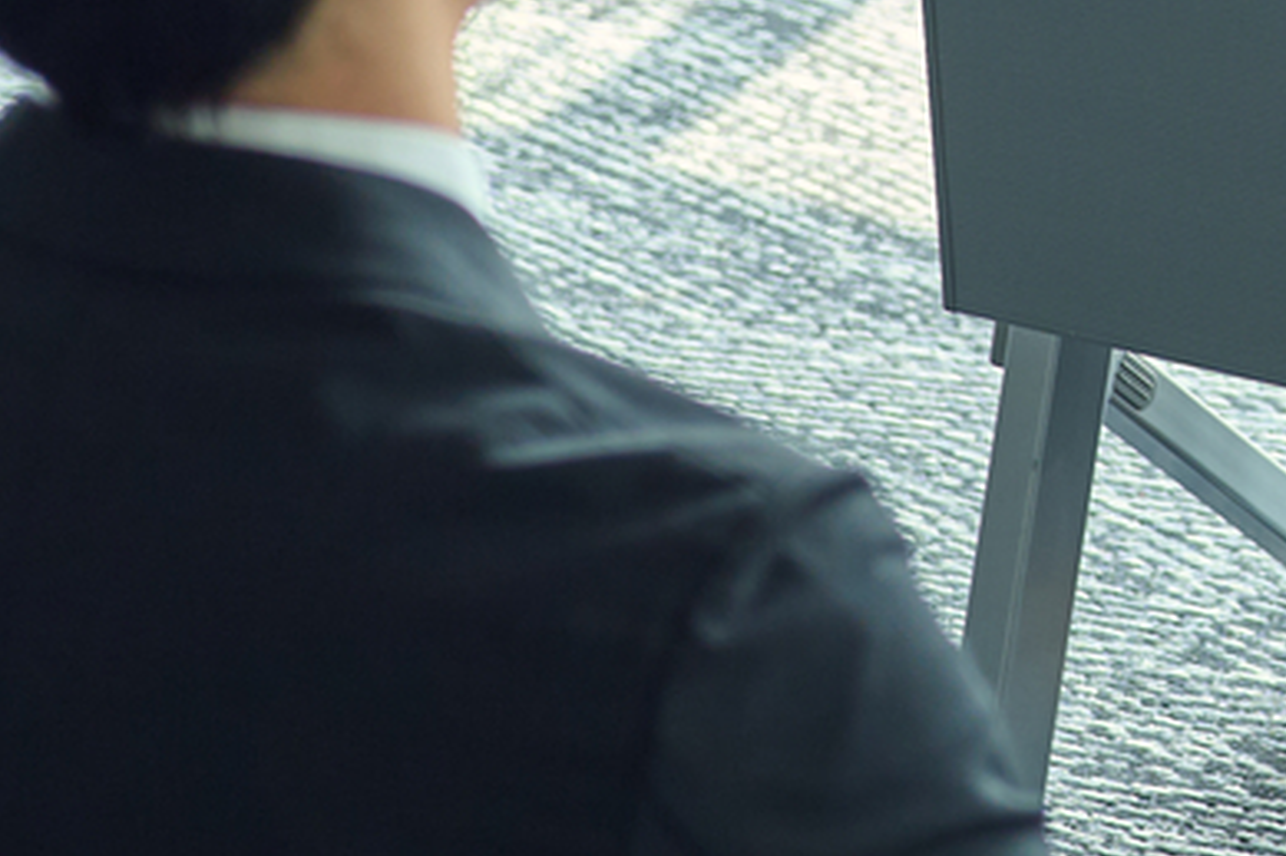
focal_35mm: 257
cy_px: -496
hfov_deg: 7.7
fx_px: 9176
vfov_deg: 5.3
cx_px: 2370
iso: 125
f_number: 2.8
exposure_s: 1/125
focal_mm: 50
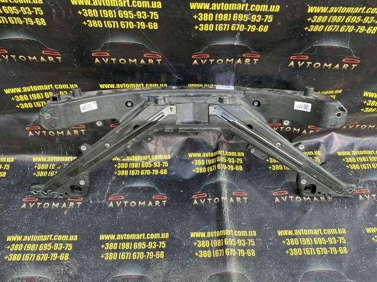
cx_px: 188
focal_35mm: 26
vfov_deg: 53.0
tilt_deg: -48.7
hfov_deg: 67.3
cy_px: 141
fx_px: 283
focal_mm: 4.2
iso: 50
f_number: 1.6
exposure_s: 1/121
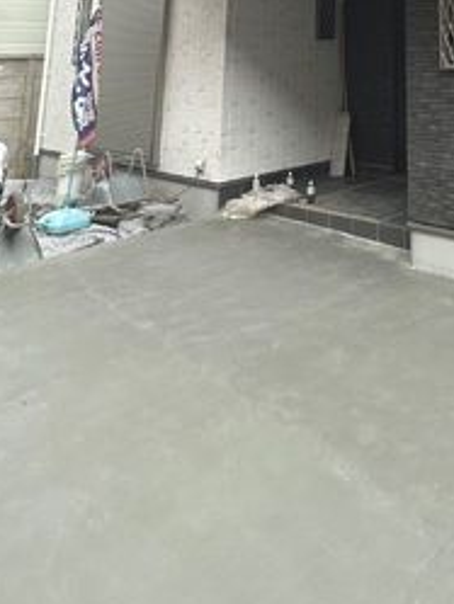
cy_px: -82
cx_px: 415
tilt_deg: +10.7
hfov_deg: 37.0
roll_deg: +1.4
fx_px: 629
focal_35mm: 36
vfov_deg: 40.1
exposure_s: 1/537
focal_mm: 2.22
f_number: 2.2
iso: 40
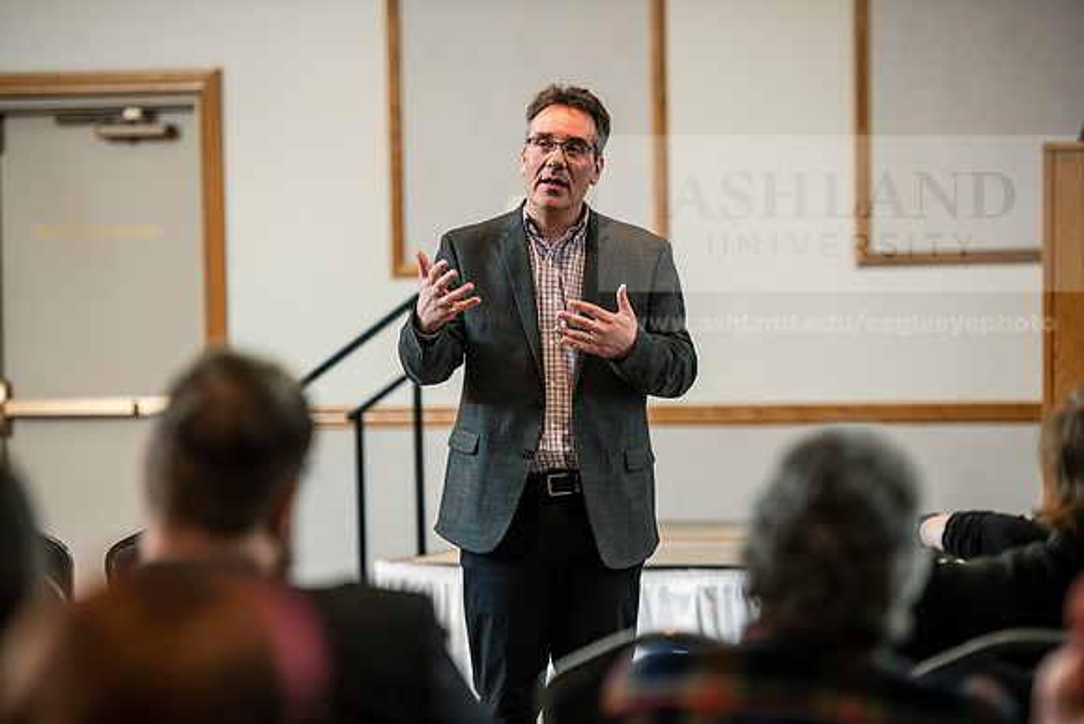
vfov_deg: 8.9
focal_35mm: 155
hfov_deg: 13.2
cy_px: 362
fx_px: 4668
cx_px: 542
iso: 1000
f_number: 2.8
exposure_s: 1/200
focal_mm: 155
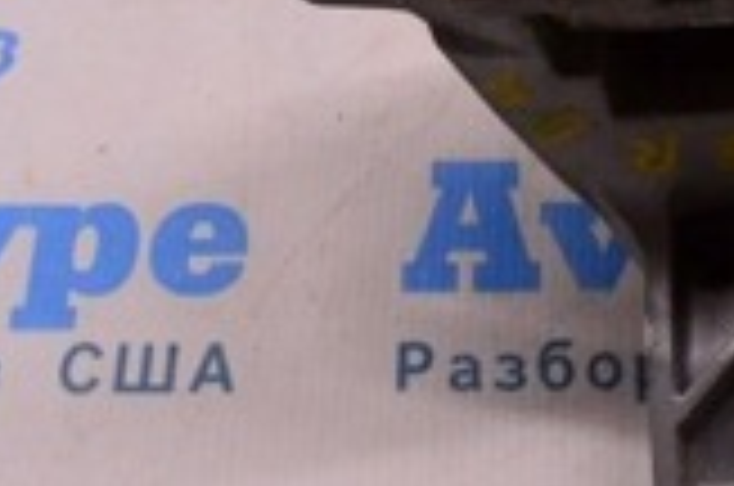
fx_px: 2157
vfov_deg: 12.4
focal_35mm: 106
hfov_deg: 19.1
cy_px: -169
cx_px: 608
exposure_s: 1/125
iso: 1600
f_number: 8
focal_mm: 18
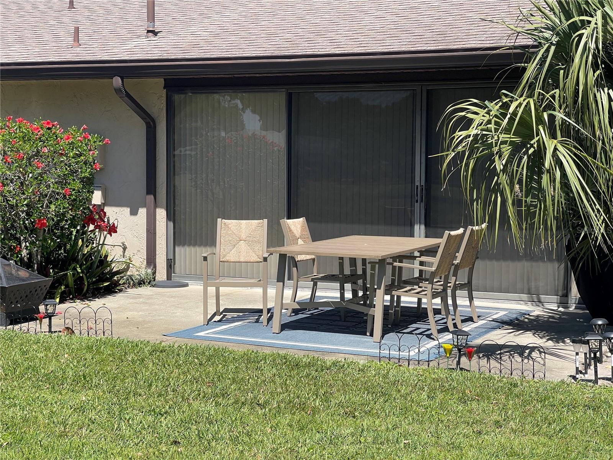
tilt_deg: -5.5
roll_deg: +0.0
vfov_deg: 22.9
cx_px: 306
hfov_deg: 30.3
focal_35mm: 64
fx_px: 1133
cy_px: 230
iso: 20
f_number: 2.2
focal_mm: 7.5
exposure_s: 1/737
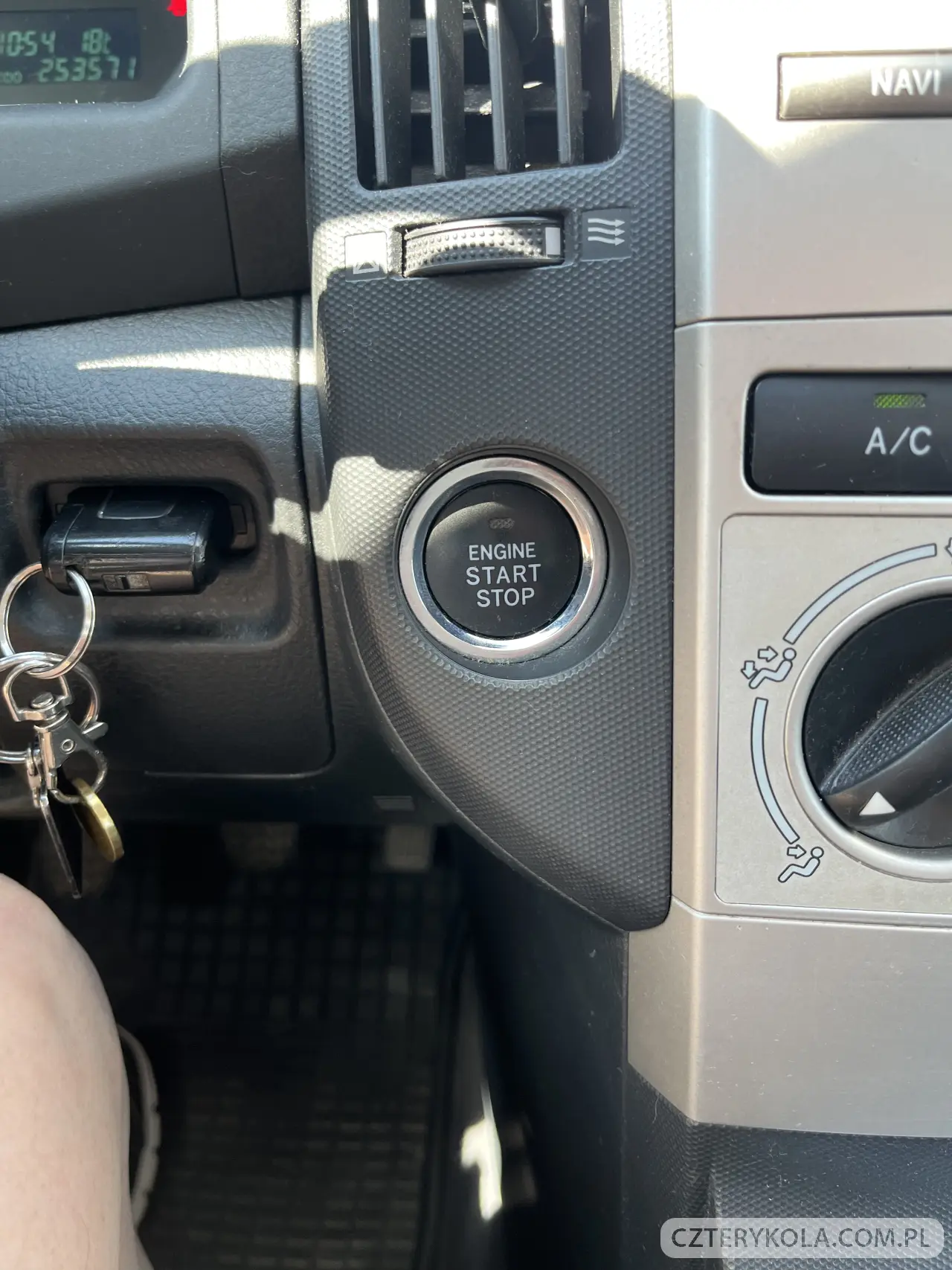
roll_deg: +1.6
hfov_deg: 53.1
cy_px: 635
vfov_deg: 67.3
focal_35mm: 26
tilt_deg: -39.4
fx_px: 954
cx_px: 476
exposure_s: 1/121
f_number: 1.6
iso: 80
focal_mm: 5.1
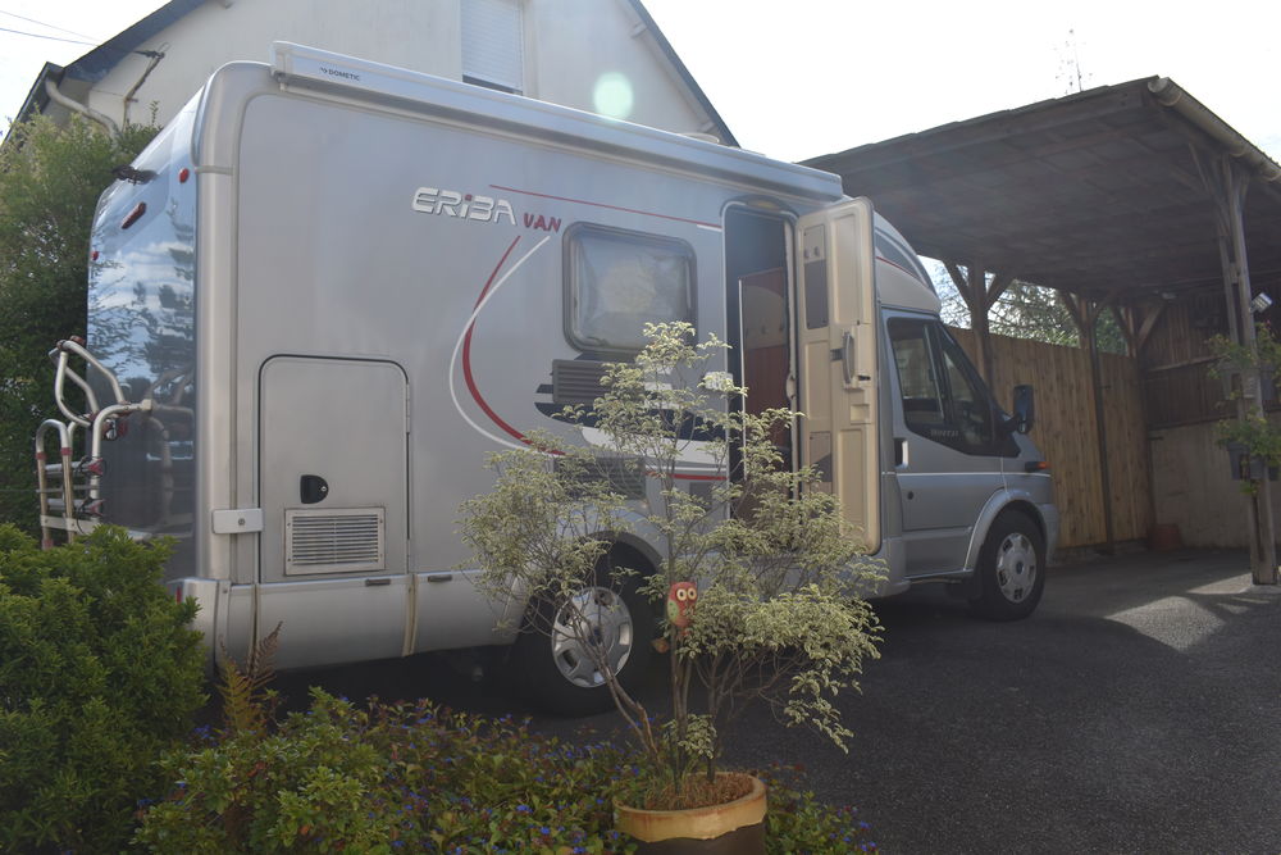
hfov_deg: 61.9
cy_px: 428
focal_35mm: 30
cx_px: 640
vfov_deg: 43.6
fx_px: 1068
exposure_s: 1/250
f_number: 8
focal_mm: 20
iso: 110
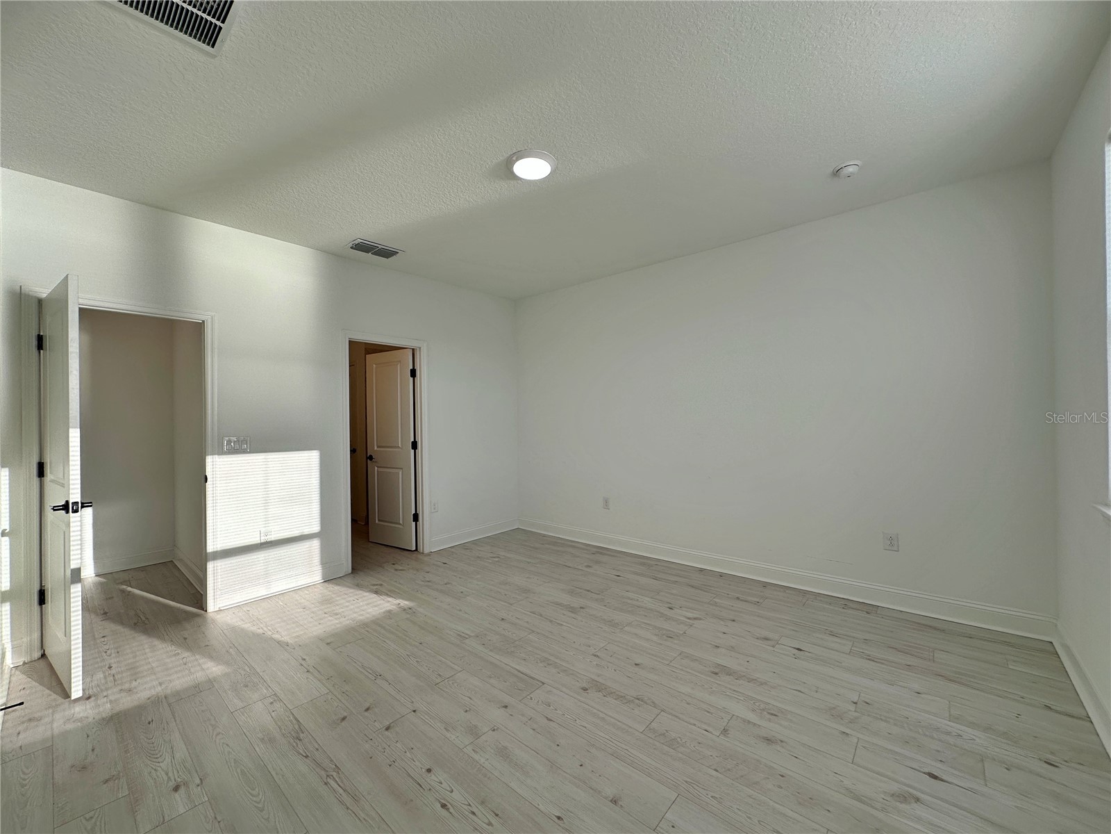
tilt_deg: +0.5
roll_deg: +0.7
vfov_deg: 85.7
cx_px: 556
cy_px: 417
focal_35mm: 14
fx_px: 449
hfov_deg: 102.1
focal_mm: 2.22
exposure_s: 1/359
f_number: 2.2
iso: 40
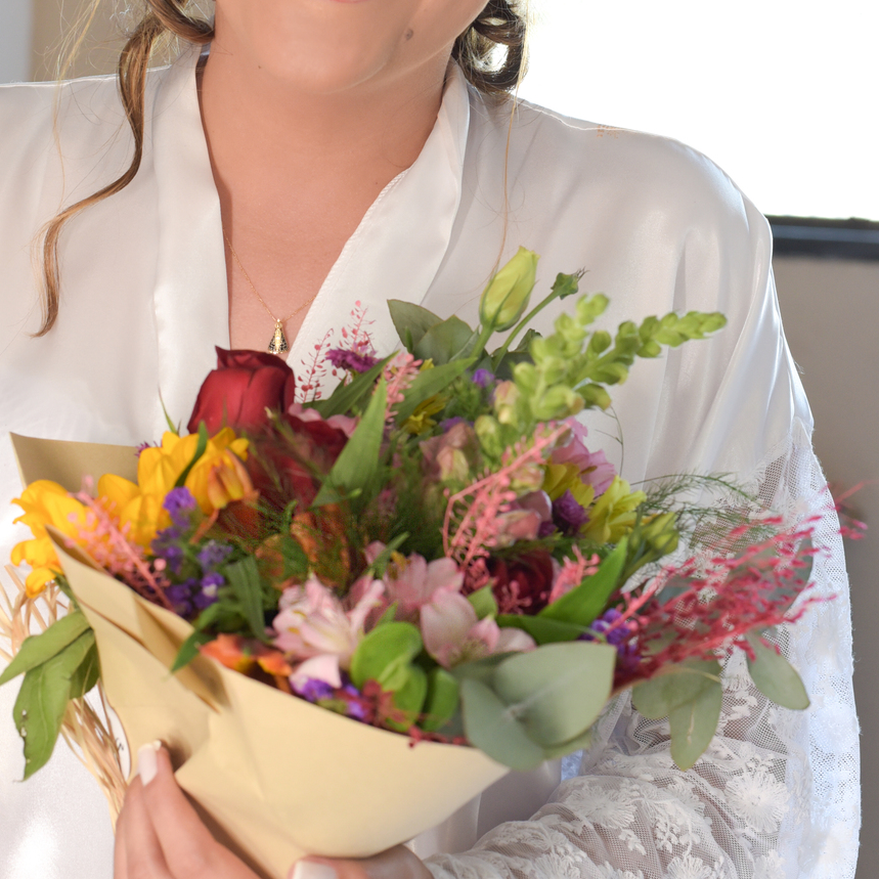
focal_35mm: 89
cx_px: 293
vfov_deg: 19.3
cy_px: 172
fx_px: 2557
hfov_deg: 19.4
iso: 1000
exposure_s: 1/160
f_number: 5
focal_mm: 50
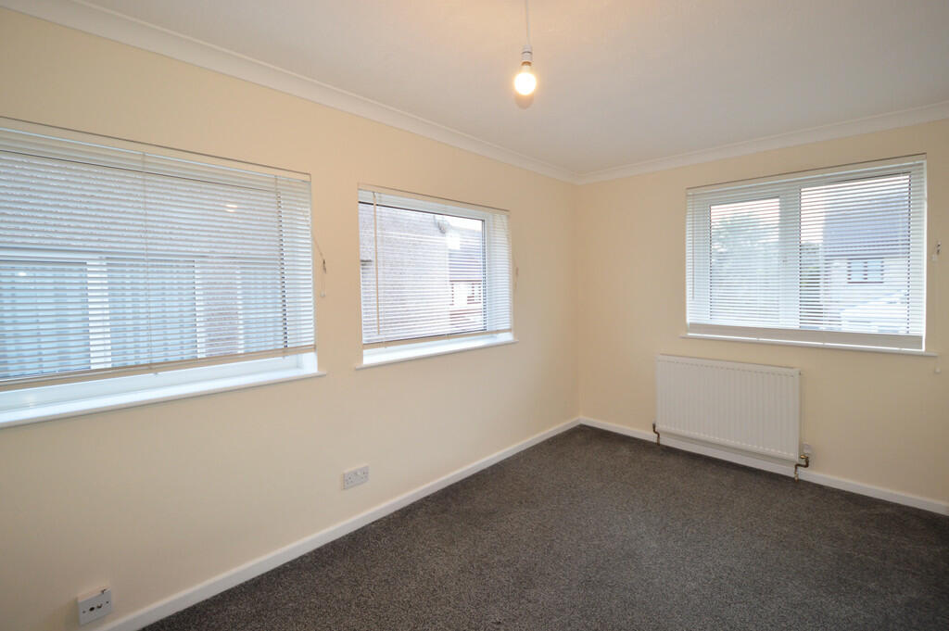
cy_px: 316
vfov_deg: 77.2
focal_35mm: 15
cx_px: 474
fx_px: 395
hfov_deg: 100.4
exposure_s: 1/80
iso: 400
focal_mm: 10
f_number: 4
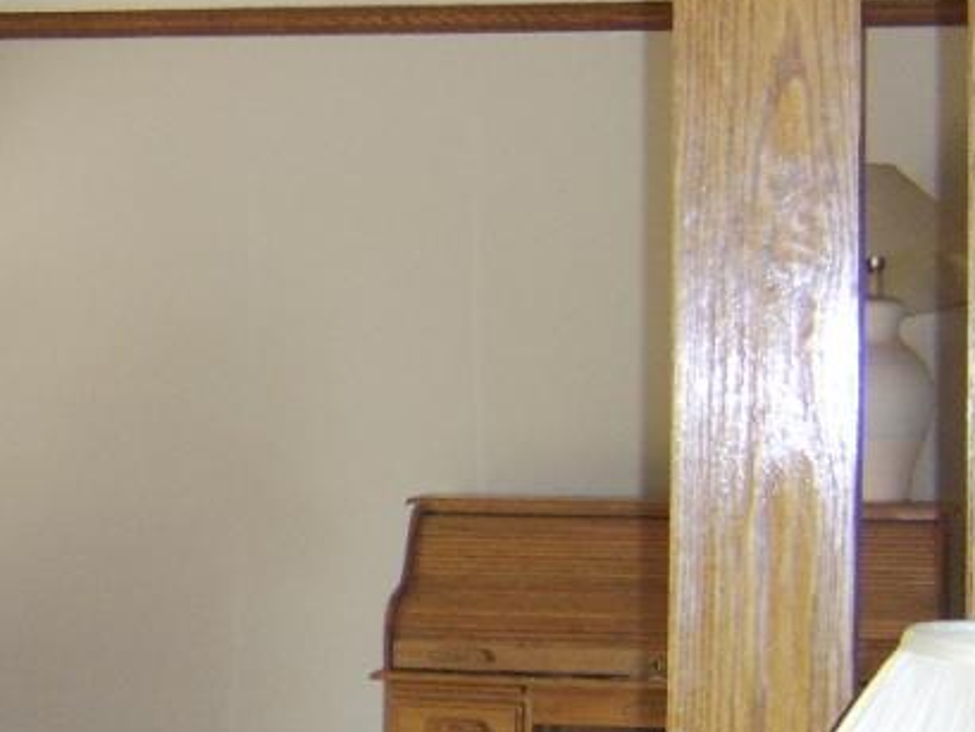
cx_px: -38
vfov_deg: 15.2
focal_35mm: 97
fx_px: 2733
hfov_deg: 19.5
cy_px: 441
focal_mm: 8.13
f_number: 2.7
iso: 200
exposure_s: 1/30
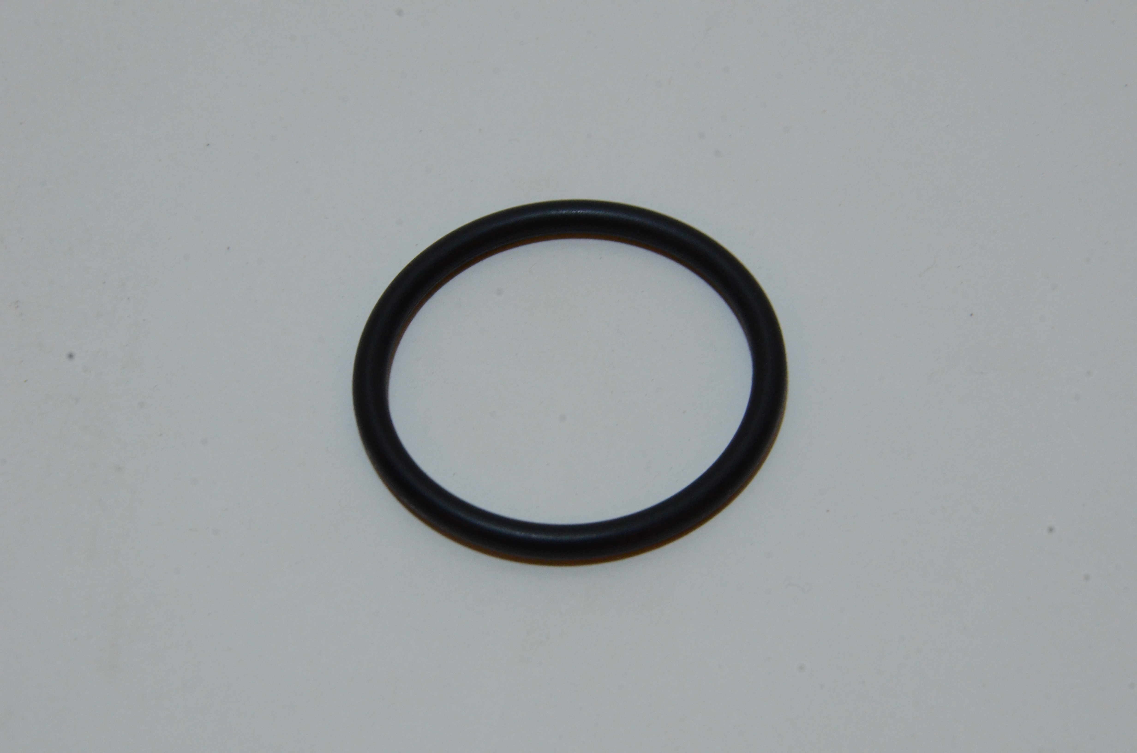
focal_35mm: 158
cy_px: 376
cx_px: 568
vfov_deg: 8.7
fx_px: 4964
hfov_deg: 13.1
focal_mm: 105
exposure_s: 1/50
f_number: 22
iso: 1600
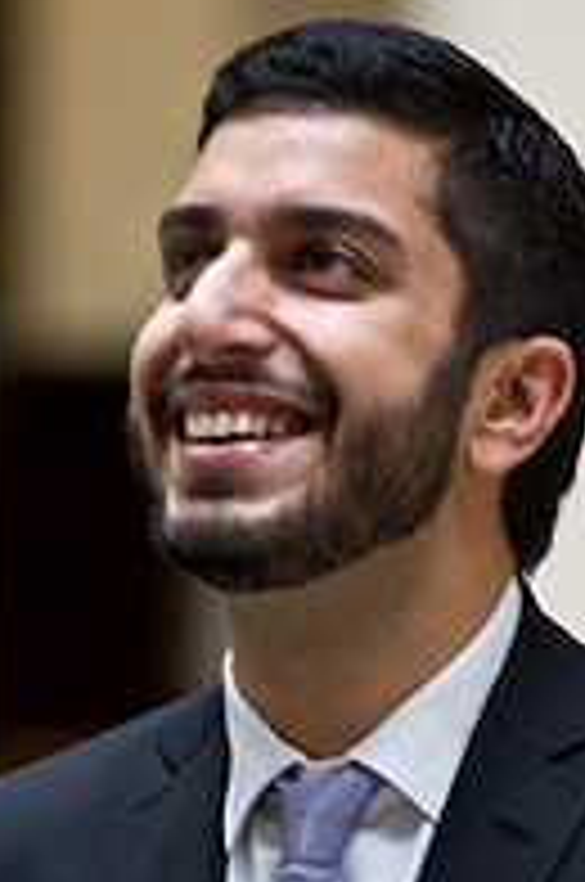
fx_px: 11814
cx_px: 331
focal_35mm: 483
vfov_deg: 4.3
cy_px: 760
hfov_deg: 2.8
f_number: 2.8
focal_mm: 140
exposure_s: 1/200
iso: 800
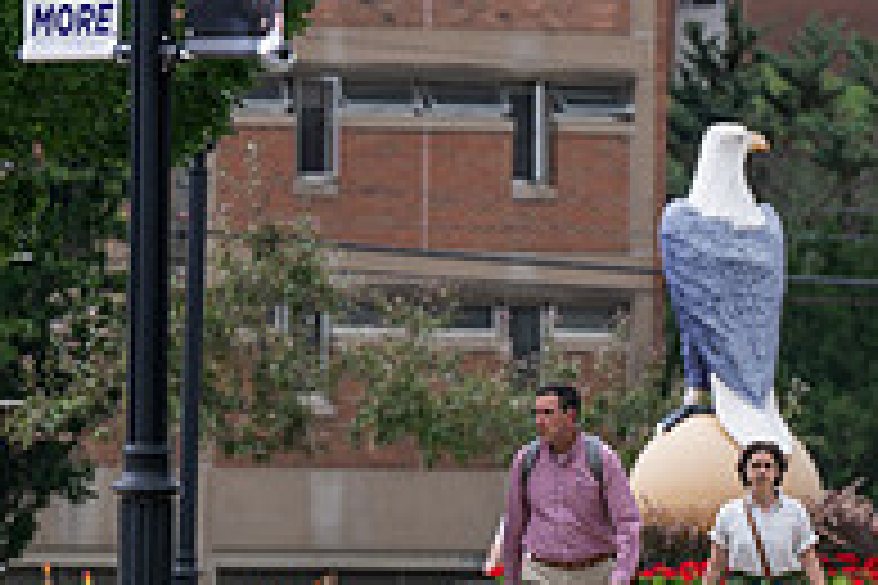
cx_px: 725
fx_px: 14510
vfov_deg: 2.3
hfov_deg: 3.5
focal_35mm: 595
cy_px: 353
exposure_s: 1/400
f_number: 3.5
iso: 200
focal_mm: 200
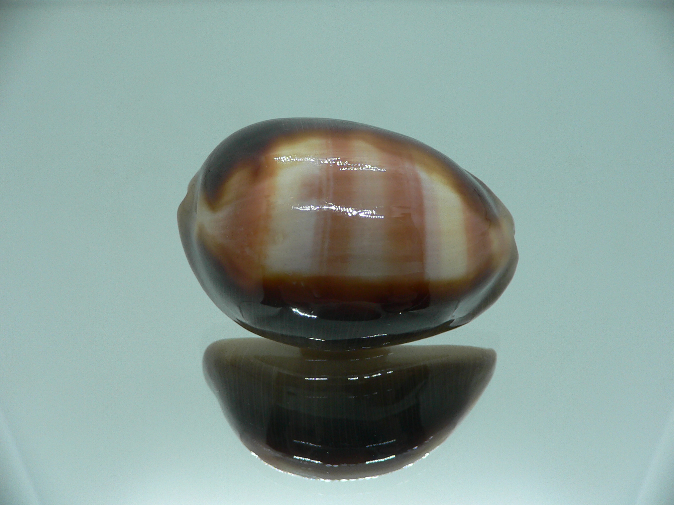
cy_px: 252
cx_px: 337
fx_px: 681
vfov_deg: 40.7
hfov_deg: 52.6
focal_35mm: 35
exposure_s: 1/60
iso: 80
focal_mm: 4.6
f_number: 2.8
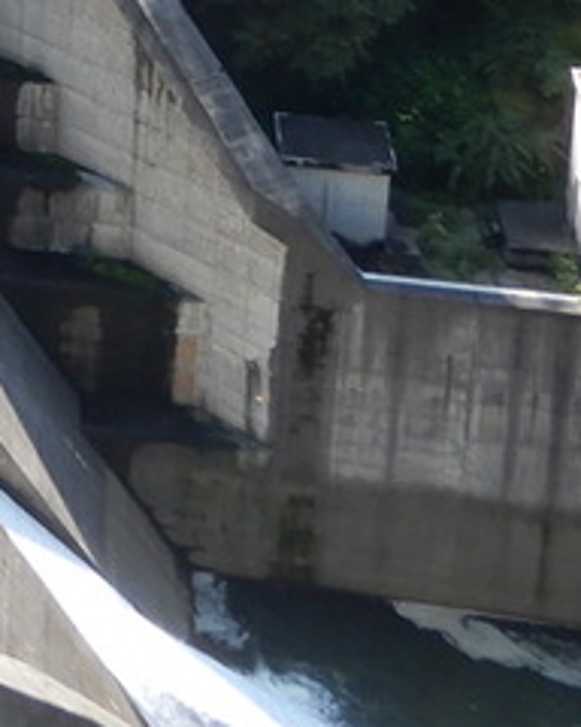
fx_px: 2515
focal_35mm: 117
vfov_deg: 15.3
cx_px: -744
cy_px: -333
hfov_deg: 11.3
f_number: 3.4
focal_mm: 4.3
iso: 80
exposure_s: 1/250
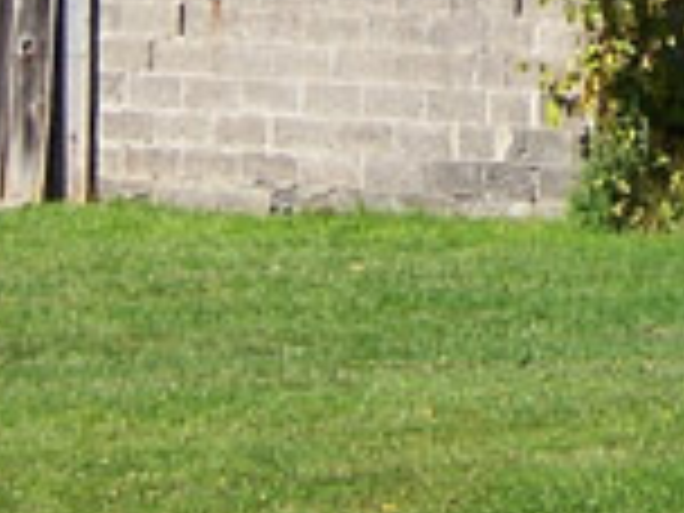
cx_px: 716
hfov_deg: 7.1
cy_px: -655
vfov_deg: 5.2
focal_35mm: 277
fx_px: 5473
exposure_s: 1/500
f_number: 4.8
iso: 80
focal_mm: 10
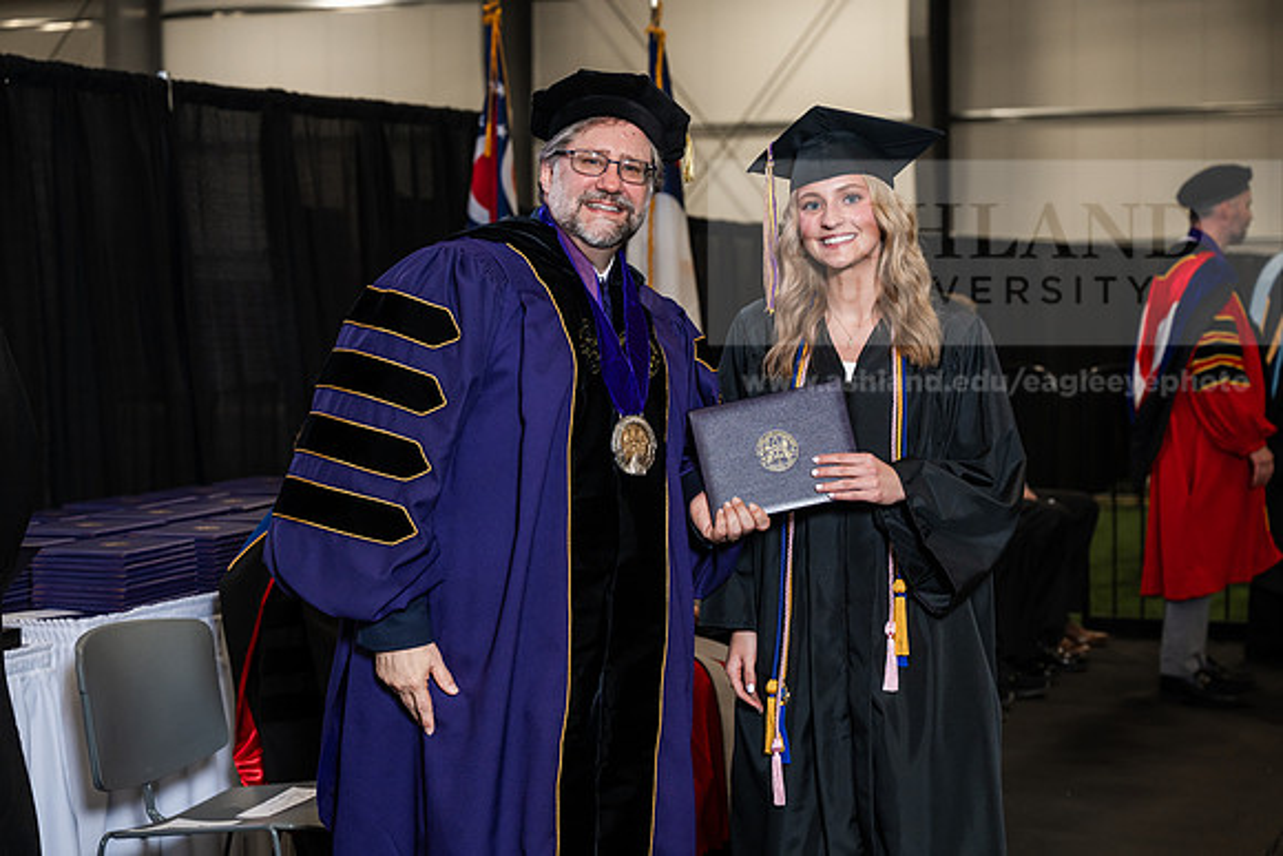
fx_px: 2495
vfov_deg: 19.5
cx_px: 642
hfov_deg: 28.8
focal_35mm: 70
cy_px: 428
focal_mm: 70
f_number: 4.5
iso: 1250
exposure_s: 1/200
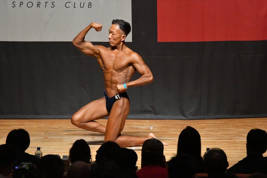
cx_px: 134
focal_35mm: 285
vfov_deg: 4.8
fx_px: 2113
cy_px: 89
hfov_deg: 7.2
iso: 12800
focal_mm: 190
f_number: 5.6
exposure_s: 1/400
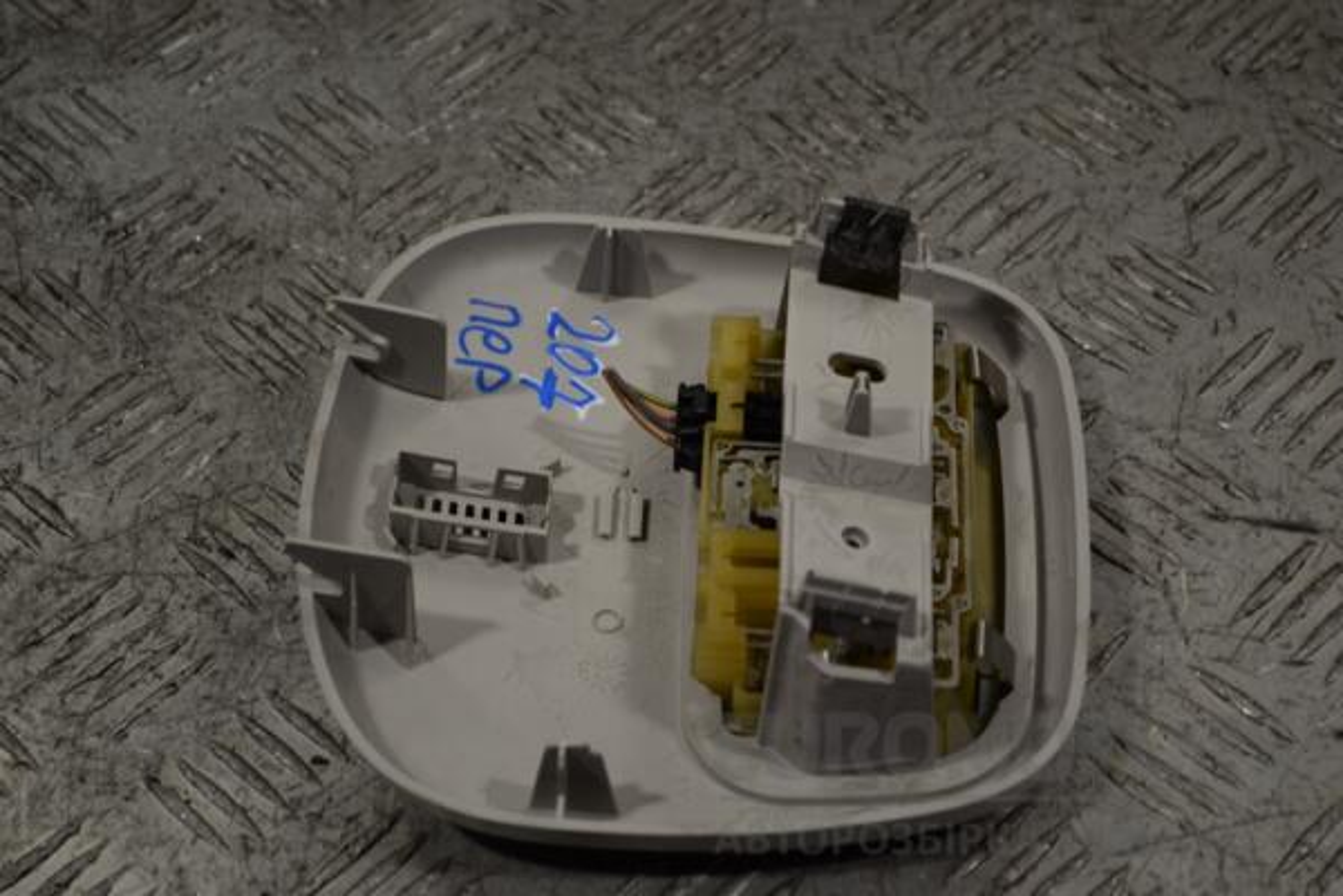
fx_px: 3077
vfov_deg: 16.6
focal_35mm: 82
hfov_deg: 24.6
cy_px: 448
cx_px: 672
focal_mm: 55
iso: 100
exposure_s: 1/50
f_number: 5.6
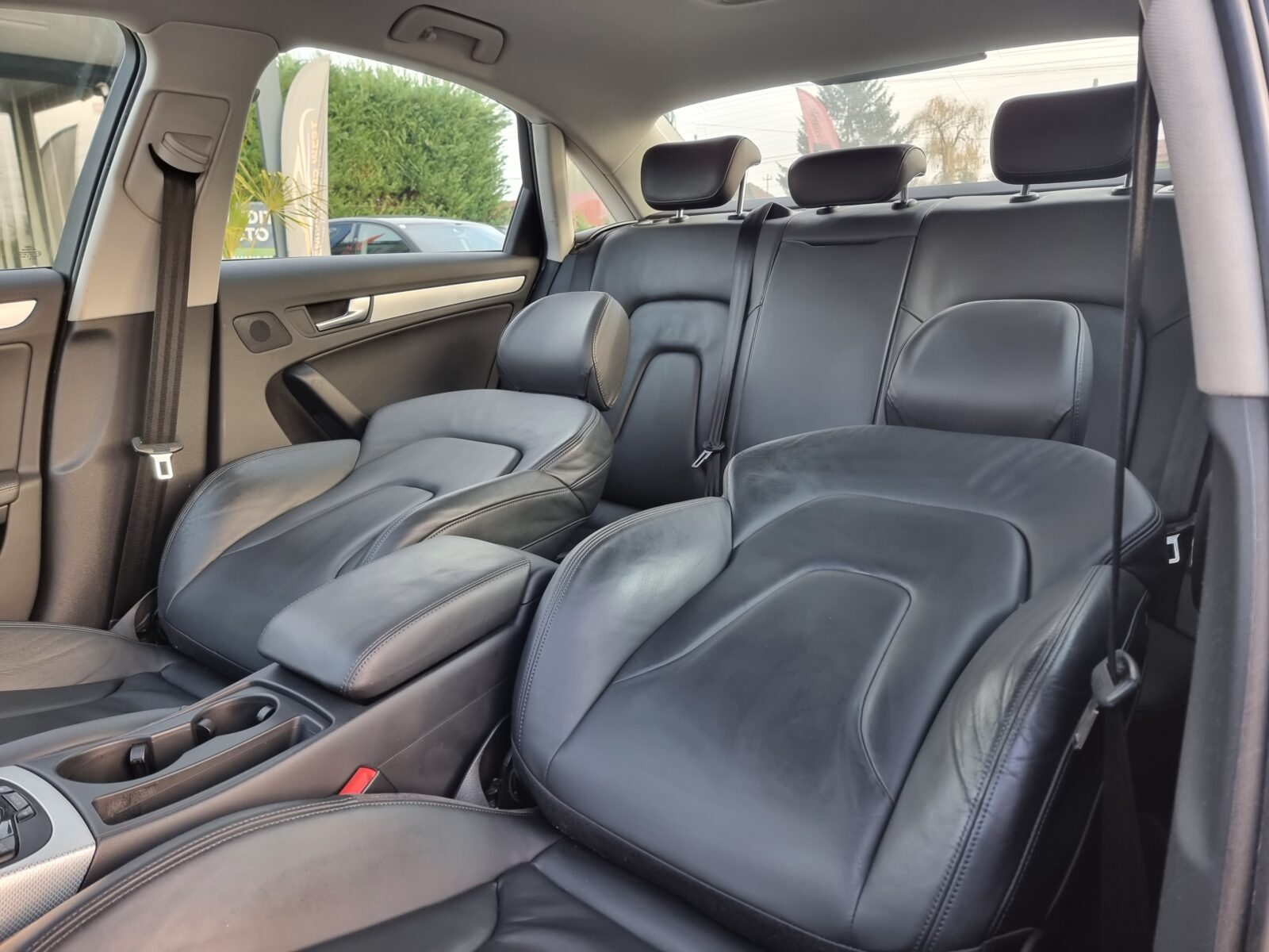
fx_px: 880
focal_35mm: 24
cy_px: 476
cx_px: 634
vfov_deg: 56.8
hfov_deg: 71.6
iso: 100
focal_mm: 6.7
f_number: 1.8
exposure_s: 1/100
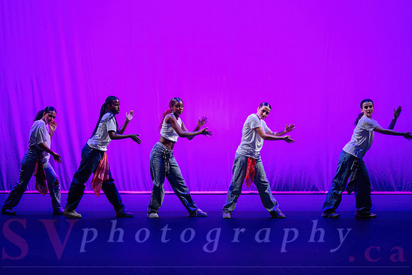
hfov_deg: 15.8
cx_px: 206
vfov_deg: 10.6
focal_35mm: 130
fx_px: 1488
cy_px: 138
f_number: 2.8
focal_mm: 130
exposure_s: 1/250
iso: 1250
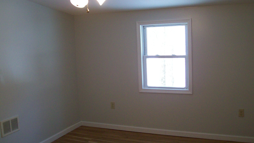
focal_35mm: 40
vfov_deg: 29.7
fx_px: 269
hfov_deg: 50.5
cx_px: 127
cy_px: 66
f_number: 2.7
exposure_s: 1/52.6
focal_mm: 6
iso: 160
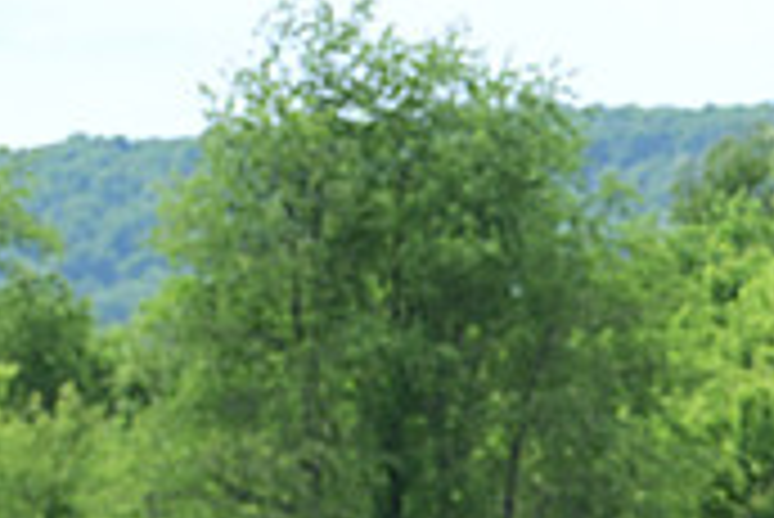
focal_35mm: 377
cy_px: 827
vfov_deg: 3.6
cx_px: 1156
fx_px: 8112
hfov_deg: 5.4
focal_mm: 112
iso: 800
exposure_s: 1/2000
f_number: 6.3
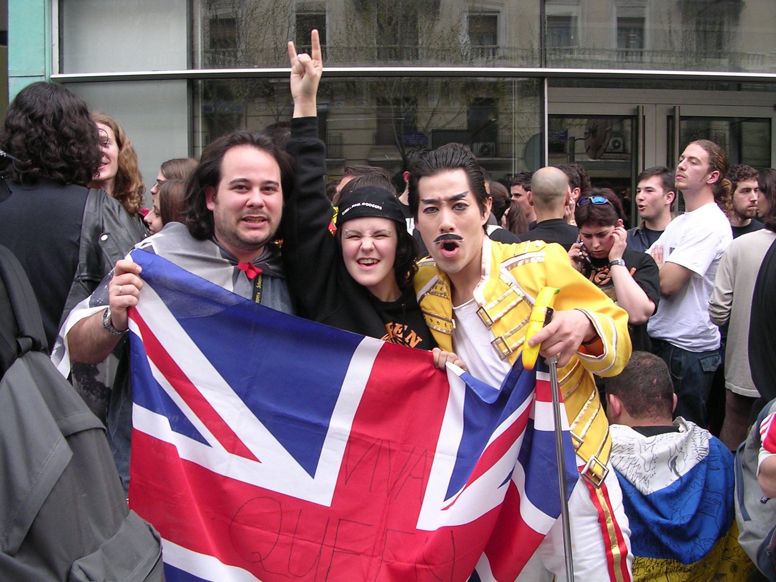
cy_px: 291
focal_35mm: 38
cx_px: 388
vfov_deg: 37.7
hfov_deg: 49.0
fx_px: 852
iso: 100
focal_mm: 5.8
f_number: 2.8
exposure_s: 1/50.9
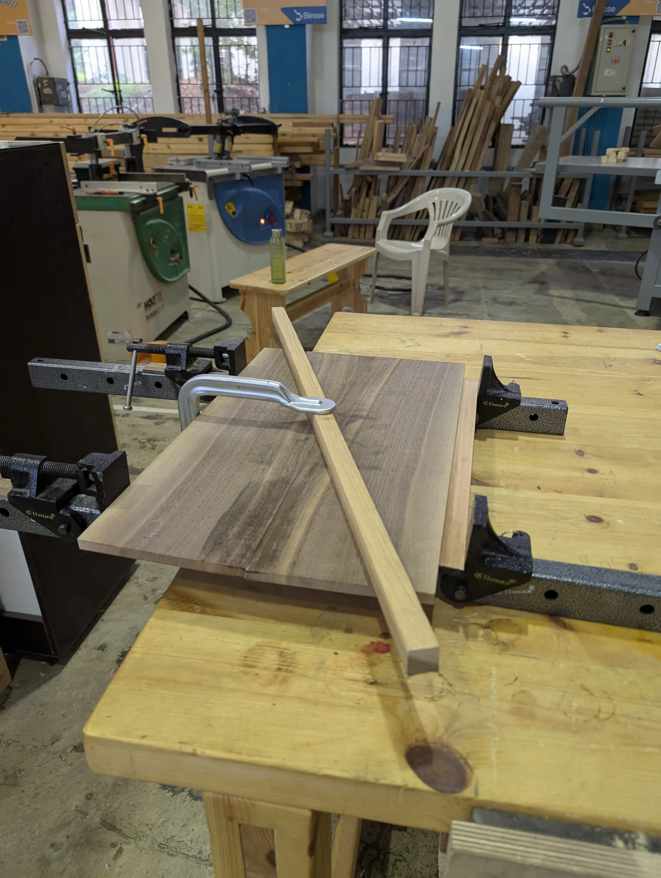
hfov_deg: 56.9
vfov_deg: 71.5
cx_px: 330
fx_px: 610
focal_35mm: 24
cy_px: 439
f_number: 1.68
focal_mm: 6.9
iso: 266
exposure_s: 1/100
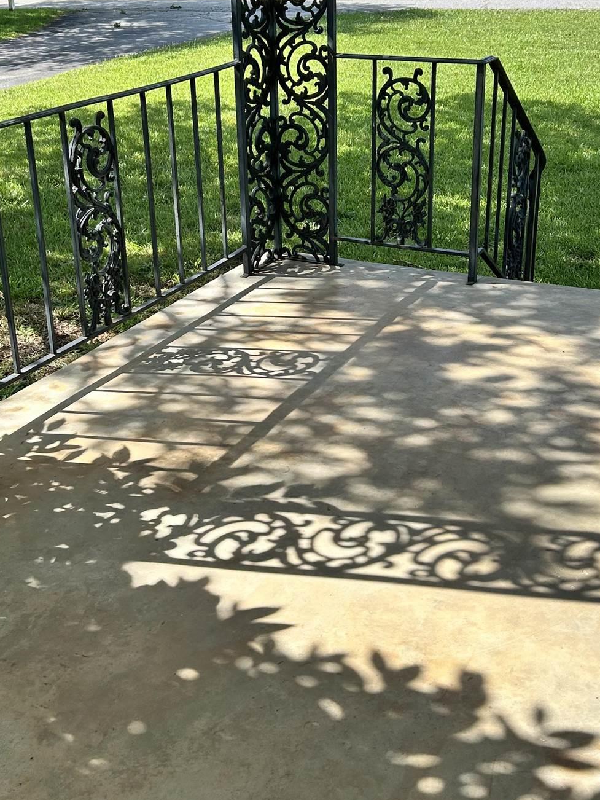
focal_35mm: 46
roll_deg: +2.1
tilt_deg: -19.2
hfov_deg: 31.5
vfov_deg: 41.0
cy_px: 307
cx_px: 285
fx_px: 1063
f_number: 1.5
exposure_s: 1/1468
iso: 50
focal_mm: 5.7
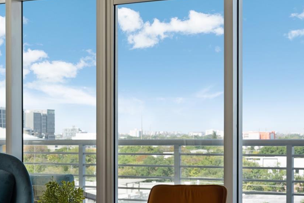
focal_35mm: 106
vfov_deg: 12.8
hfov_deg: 19.2
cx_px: 89
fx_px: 895
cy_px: 170
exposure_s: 1/80
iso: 125
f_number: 11
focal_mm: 55
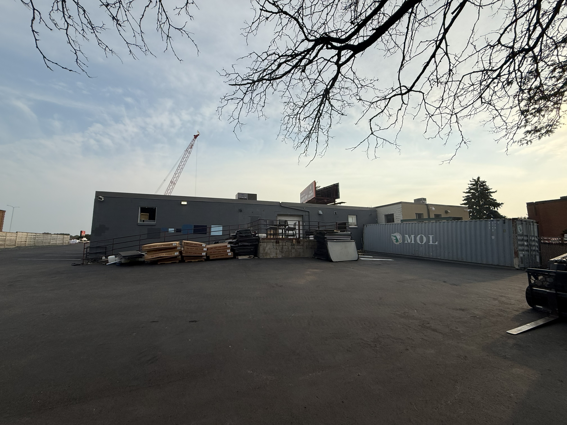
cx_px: 284
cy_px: 212
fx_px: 229
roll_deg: +0.6
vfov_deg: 85.7
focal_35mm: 14
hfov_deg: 102.1
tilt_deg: +7.1
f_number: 2.2
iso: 50
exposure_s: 1/2611
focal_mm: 2.22
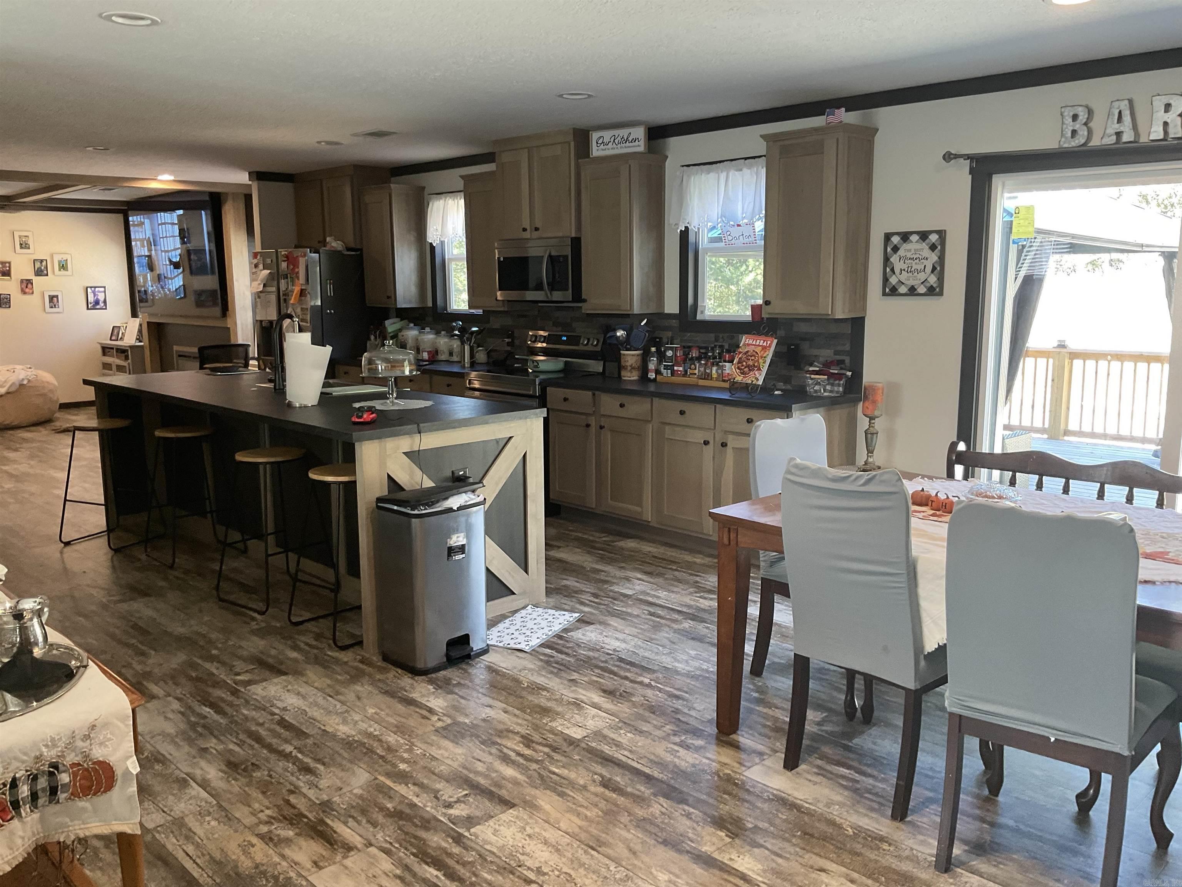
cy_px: 444
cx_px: 591
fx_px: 990
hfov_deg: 61.7
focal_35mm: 29
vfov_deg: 48.2
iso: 125
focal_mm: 3
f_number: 1.8
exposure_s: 1/60
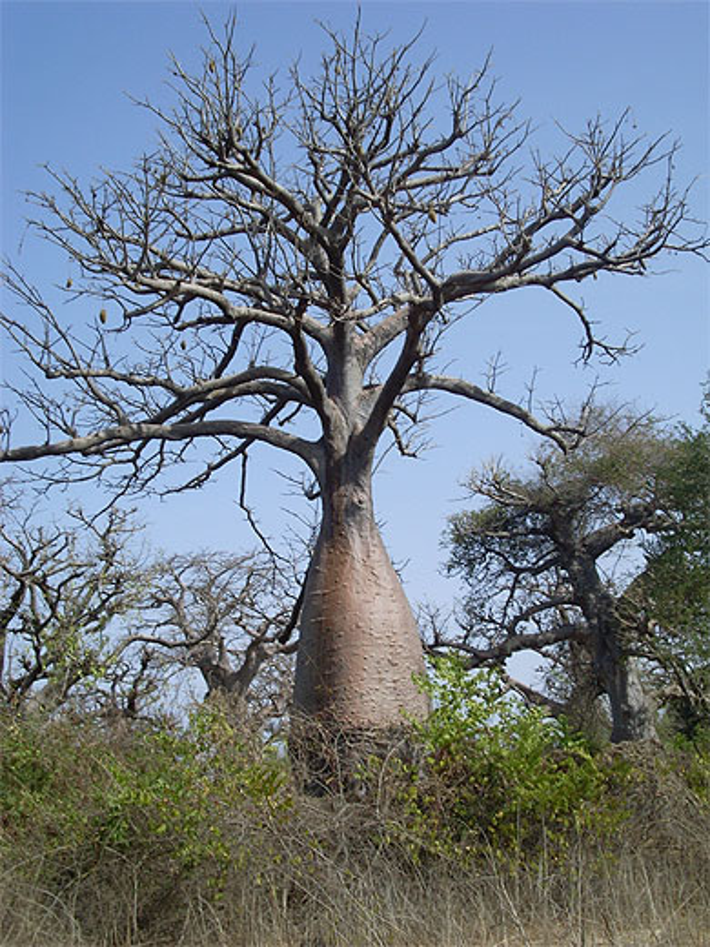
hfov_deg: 29.7
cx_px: 355
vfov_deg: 38.9
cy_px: 474
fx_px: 1340
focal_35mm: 49
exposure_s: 1/250
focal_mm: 8.1
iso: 80
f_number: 8.7
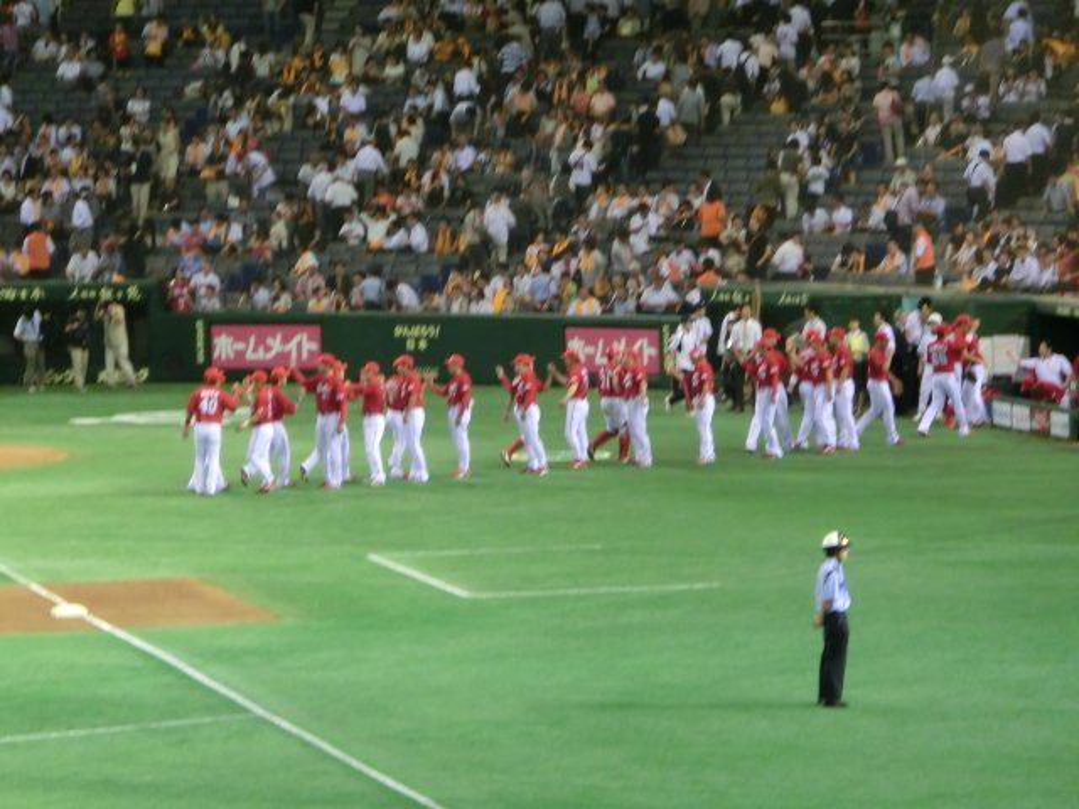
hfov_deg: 8.2
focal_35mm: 240
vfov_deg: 6.2
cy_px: 404
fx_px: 7481
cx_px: 540
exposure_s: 1/50
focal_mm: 42.54
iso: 800
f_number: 5.7
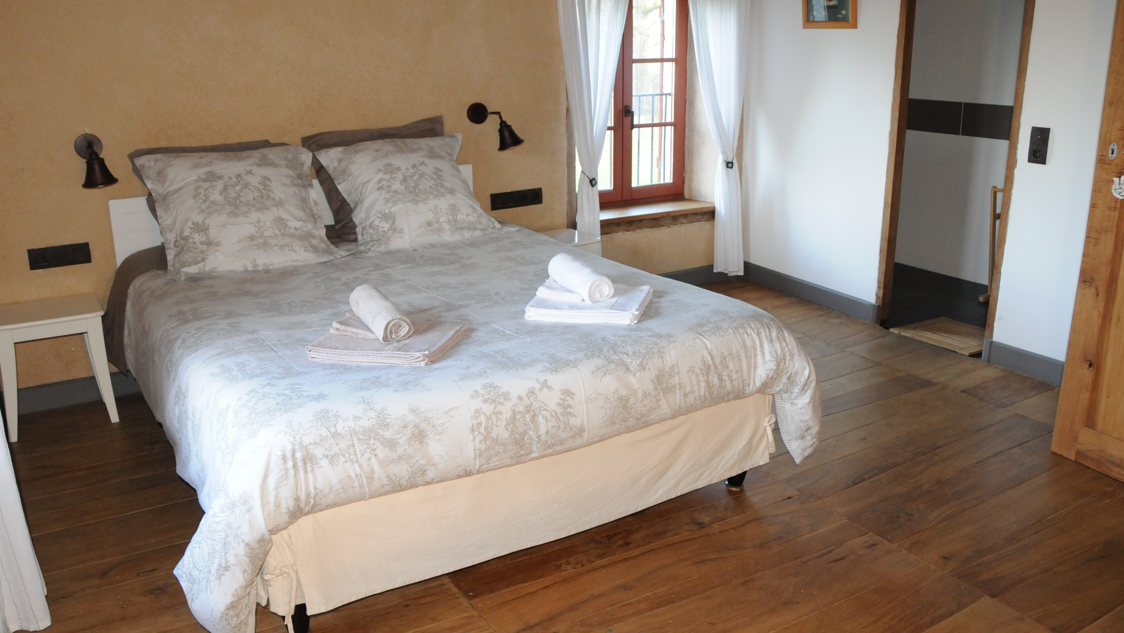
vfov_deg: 40.1
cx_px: 552
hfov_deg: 66.1
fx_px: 864
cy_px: 280
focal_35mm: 29
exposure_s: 1/30
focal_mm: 18
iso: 1400
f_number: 5
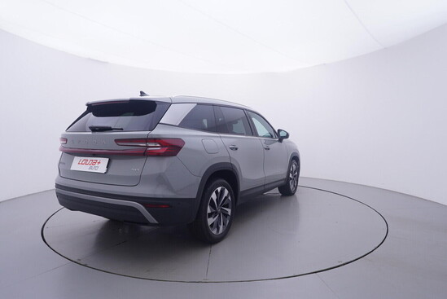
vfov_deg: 56.2
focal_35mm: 22
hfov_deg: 77.3
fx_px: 280
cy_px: 150
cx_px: 224
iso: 200
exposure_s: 1/80
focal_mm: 15
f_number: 5
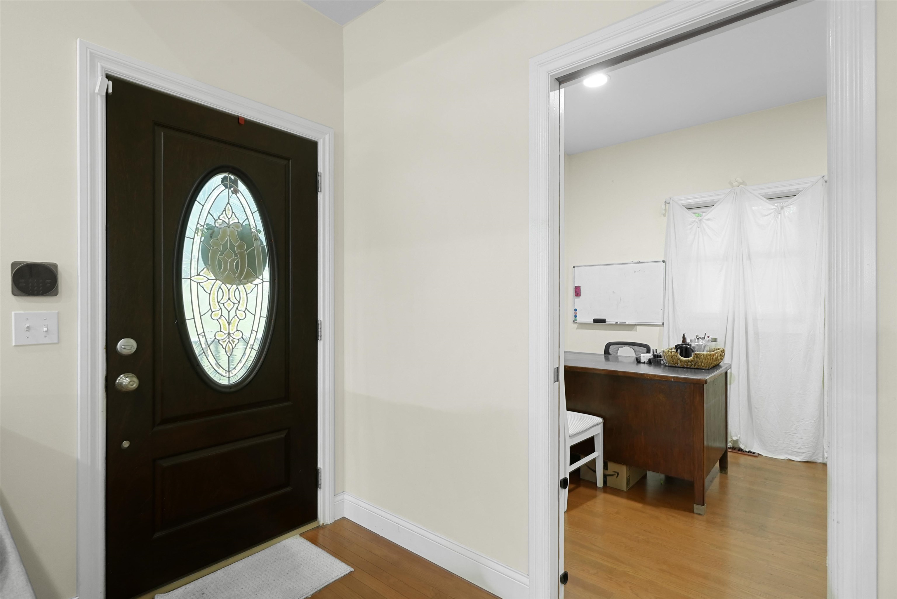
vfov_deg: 70.5
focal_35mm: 17
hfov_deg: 93.3
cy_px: 300
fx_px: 424
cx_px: 448
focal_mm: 17
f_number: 10
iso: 2000
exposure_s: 2
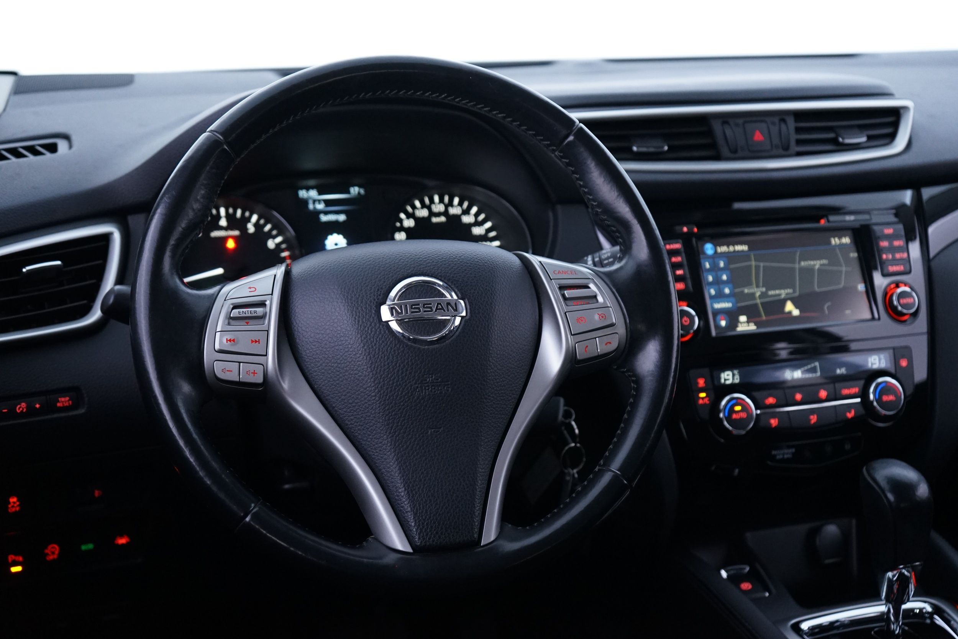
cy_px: 320
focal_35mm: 45
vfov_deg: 29.9
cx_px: 479
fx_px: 1197
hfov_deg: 43.6
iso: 2000
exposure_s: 1/15
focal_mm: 45
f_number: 4.5
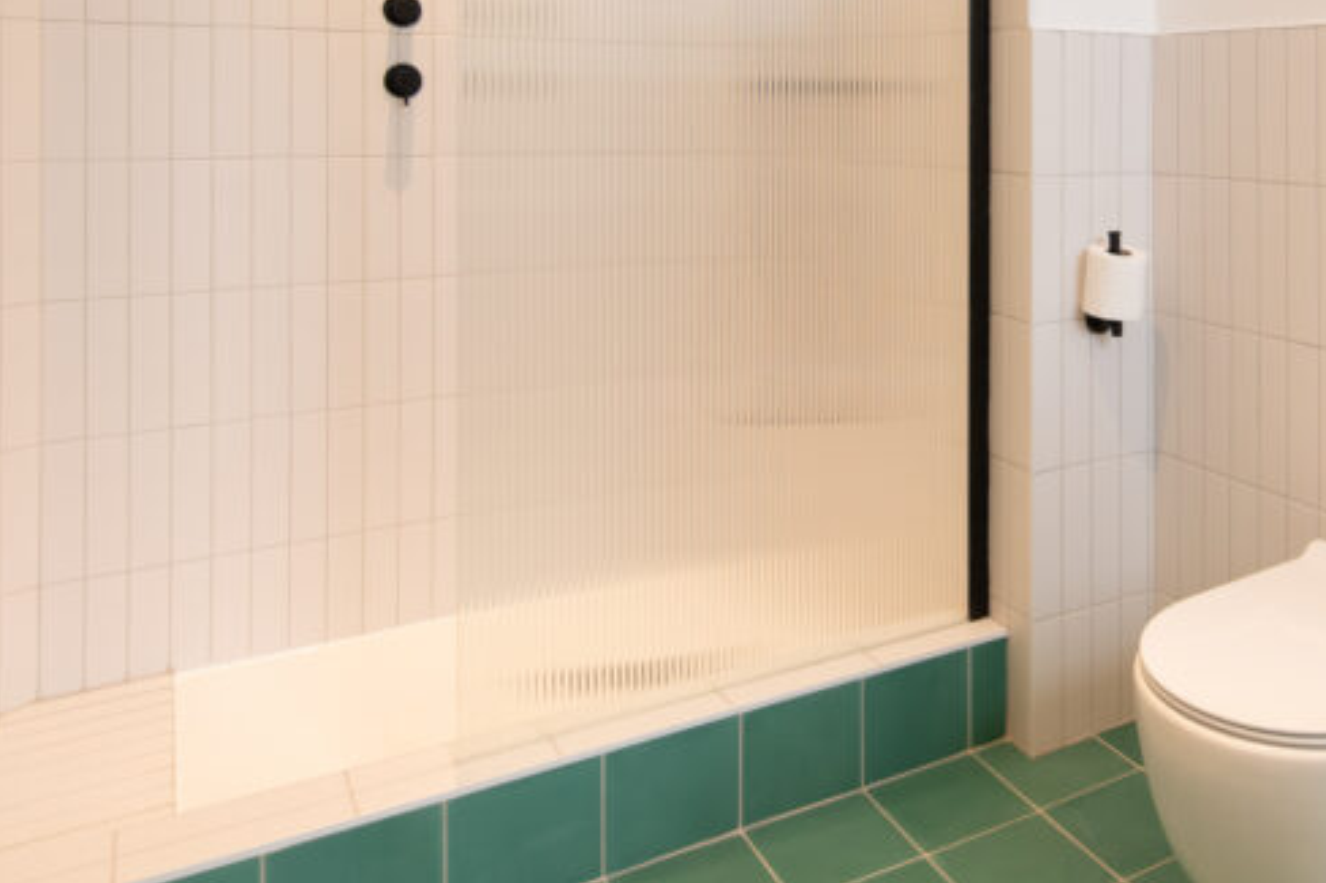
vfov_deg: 38.9
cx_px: 992
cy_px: 132
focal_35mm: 32
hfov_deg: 55.9
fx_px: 1178
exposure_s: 1/5
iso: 200
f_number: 5.6
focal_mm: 15
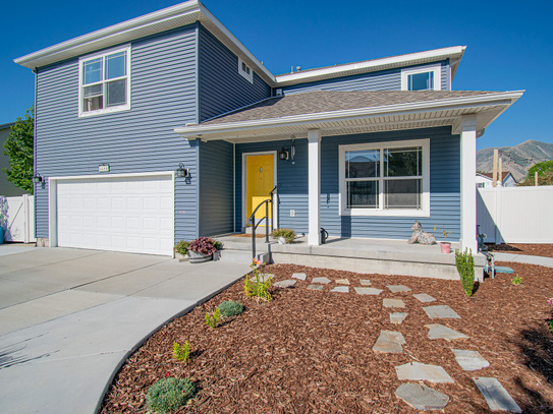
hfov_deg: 90.9
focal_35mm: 17
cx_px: 297
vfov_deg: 74.7
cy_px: 203
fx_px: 272
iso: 100
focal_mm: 10
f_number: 5.6
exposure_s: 1/800
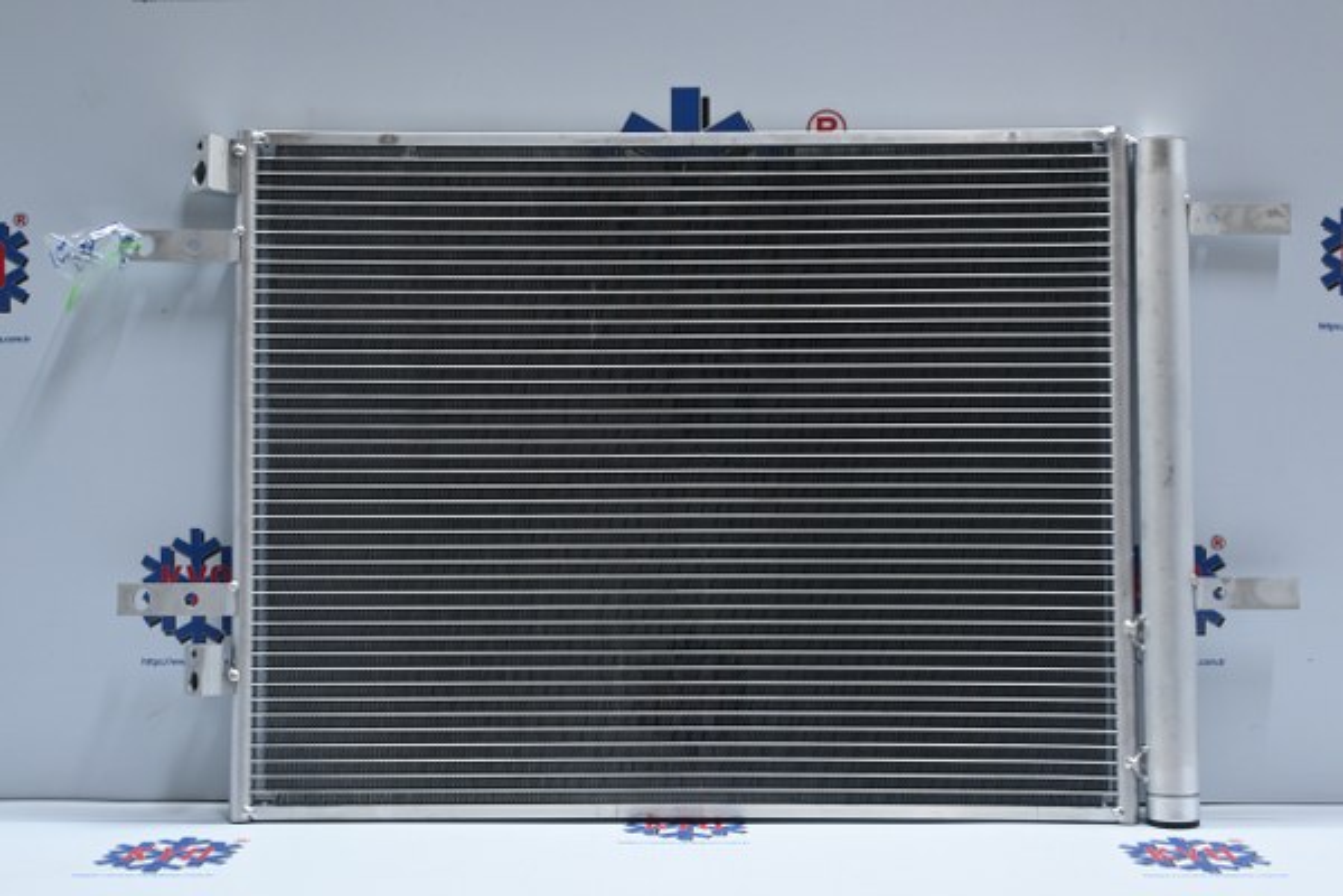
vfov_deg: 29.9
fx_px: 1679
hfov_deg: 43.6
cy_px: 448
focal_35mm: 45
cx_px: 672
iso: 720
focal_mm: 30
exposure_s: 1/50
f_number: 4.8
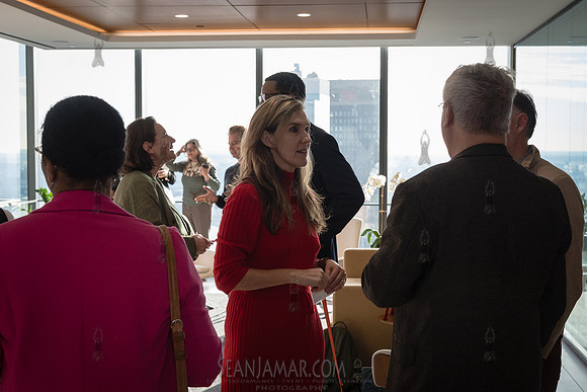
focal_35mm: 53
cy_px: 196
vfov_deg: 25.5
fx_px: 866
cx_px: 283
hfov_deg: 37.4
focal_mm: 50
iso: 500
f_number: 6.3
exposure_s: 1/160
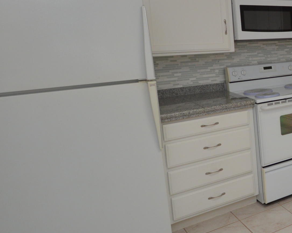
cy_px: 81
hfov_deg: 33.2
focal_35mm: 39
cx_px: 387
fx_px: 337
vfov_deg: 37.9
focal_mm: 10
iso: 400
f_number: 5
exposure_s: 1/100
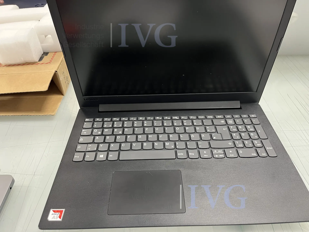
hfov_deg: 67.3
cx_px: 154
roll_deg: +1.1
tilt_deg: -39.6
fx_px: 232
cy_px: 116
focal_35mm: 26
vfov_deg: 53.1
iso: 250
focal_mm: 5.1
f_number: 1.6
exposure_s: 1/60
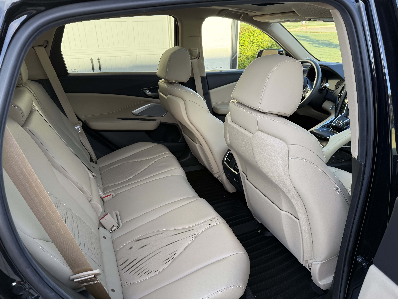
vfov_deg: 56.8
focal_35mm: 24
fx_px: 276
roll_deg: +0.7
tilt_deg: -23.9
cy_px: 150
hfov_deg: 71.6
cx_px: 199
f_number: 1.78
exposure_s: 1/351
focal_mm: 6.76
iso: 100
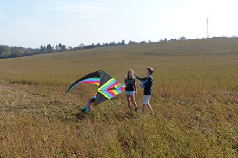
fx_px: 330
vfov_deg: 27.0
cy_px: 78
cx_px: 121
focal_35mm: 50
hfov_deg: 39.6
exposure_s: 1/1000
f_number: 4
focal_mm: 8.1
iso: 160
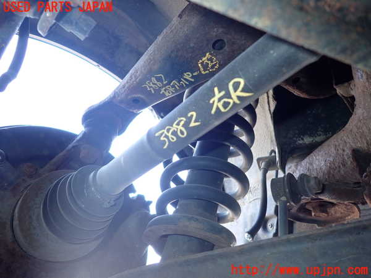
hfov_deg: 69.4
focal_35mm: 25
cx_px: 186
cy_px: 139
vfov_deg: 54.9
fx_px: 268
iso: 250
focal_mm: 4.5
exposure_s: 1/125
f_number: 2
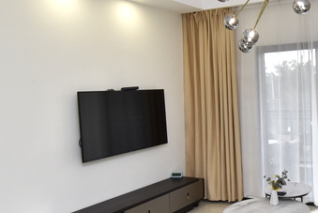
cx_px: 282
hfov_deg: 46.1
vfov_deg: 35.1
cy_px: 95
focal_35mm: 38
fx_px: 336
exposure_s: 1/30
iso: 640
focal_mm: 10
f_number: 8
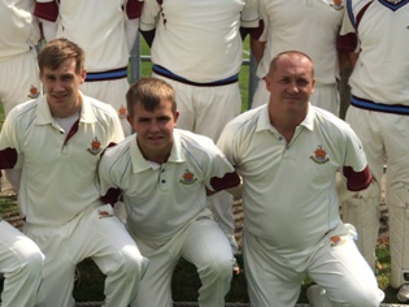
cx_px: 81
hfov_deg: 31.8
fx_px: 697
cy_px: 107
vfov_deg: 24.7
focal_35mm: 59
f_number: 2.2
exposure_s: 1/2740
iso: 40
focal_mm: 4.12
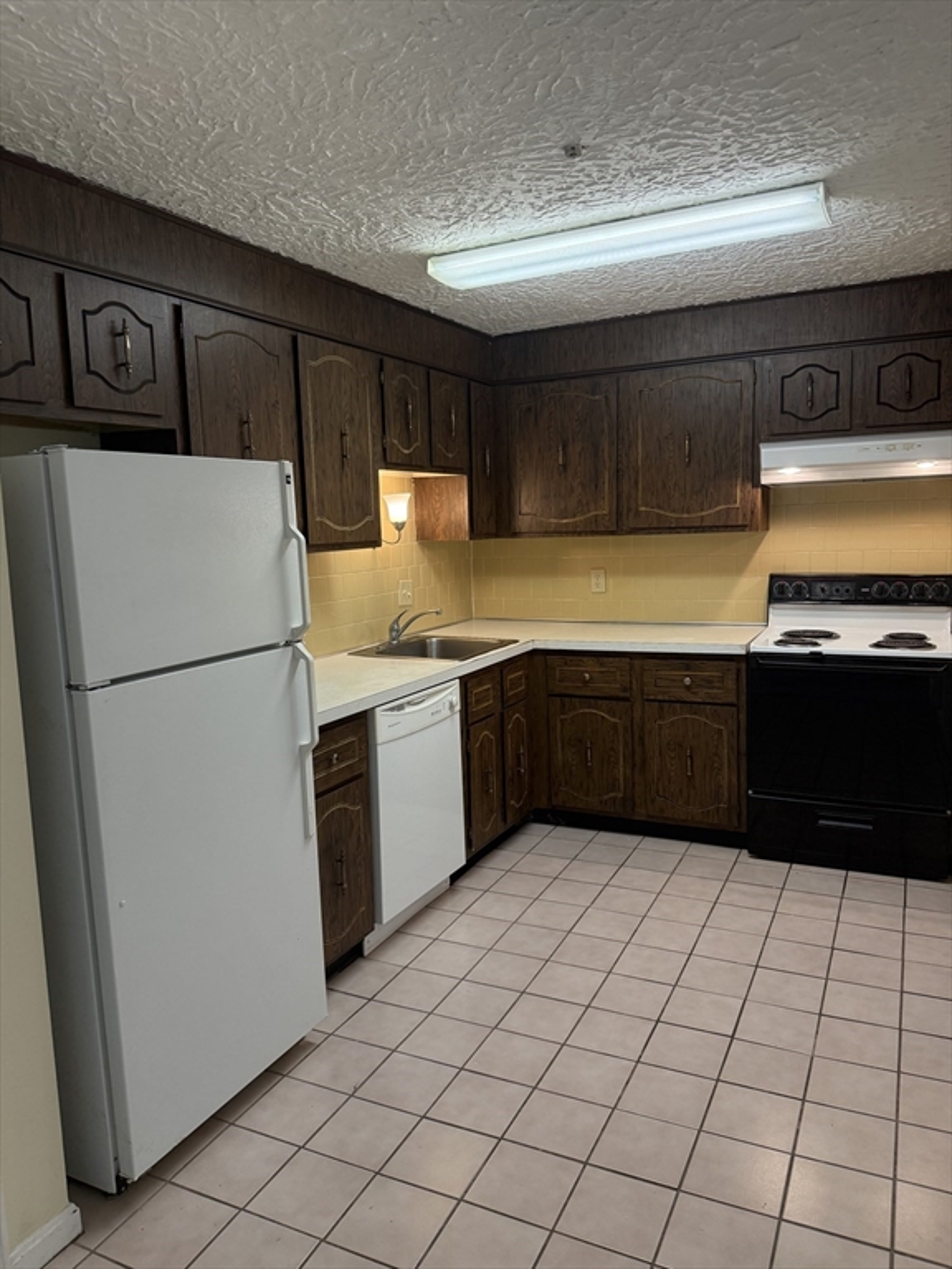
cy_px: 634
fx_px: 880
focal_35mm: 24
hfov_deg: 56.8
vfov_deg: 71.6
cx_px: 476
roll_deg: +1.5
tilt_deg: -6.3
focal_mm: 6.76
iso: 200
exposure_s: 1/137
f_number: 1.78
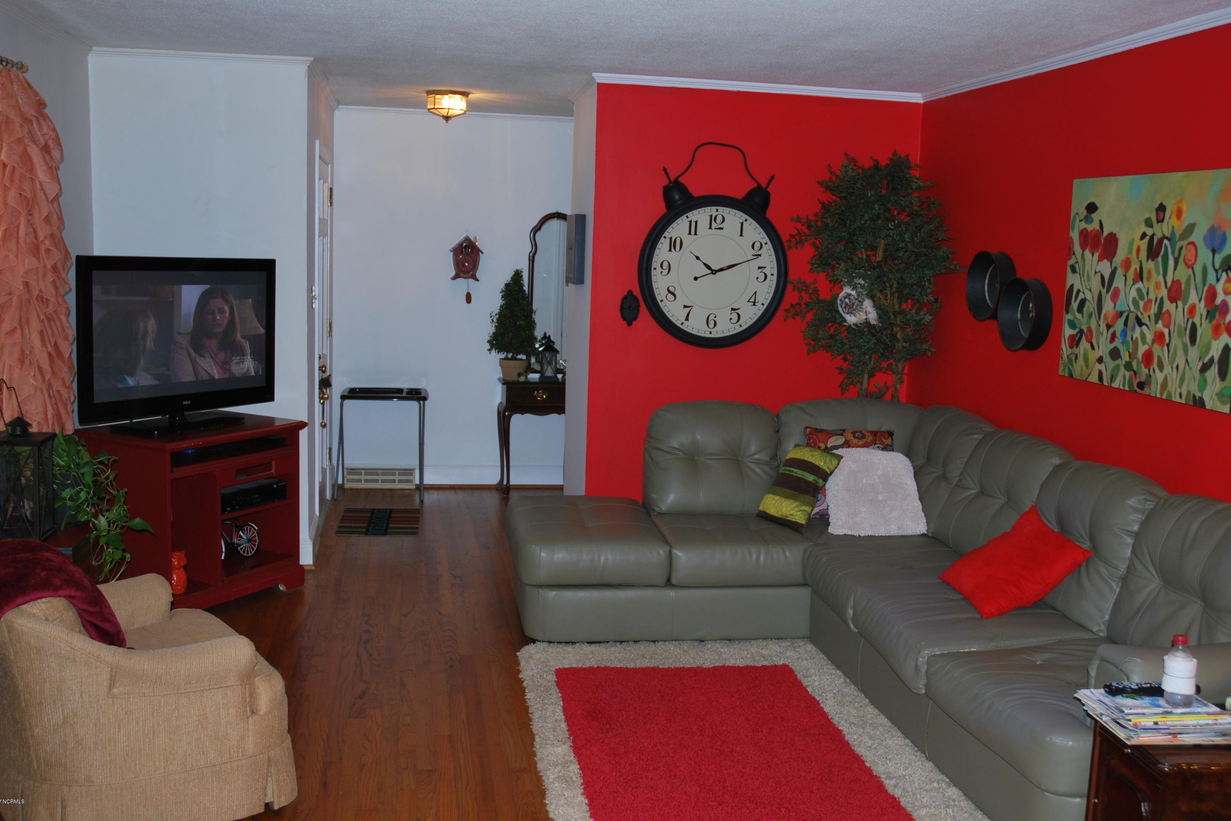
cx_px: 615
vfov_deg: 35.9
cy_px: 405
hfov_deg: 51.9
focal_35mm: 37
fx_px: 1265
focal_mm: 24
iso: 200
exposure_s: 1/60
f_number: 3.8
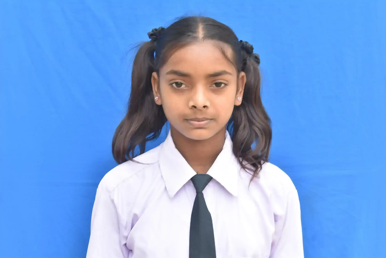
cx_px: 193
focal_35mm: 78
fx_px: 837
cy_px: 129
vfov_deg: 17.5
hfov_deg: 26.0
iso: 500
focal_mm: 52
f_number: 8
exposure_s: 1/60
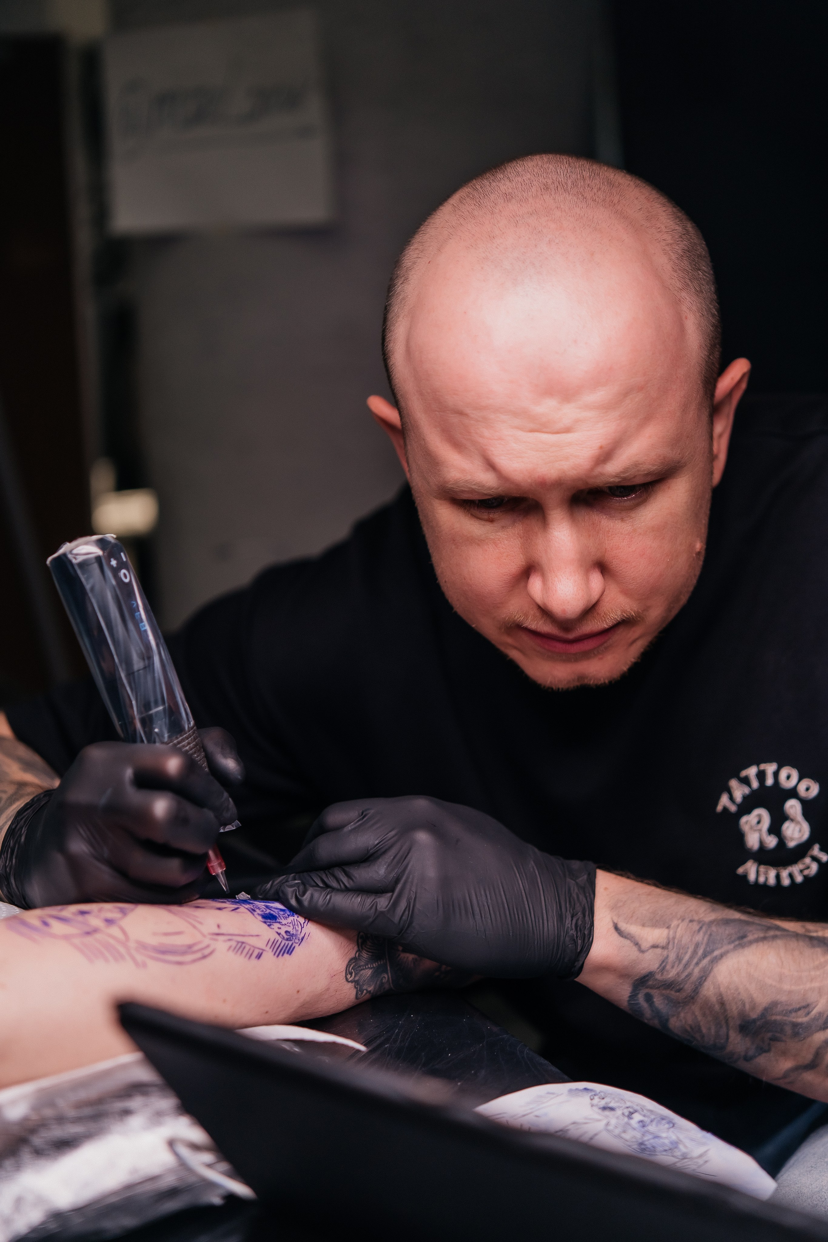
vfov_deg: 43.6
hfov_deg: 29.9
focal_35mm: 45
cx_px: 414
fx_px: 1552
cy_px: 621
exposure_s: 1/320
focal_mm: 45
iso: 250
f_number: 1.8
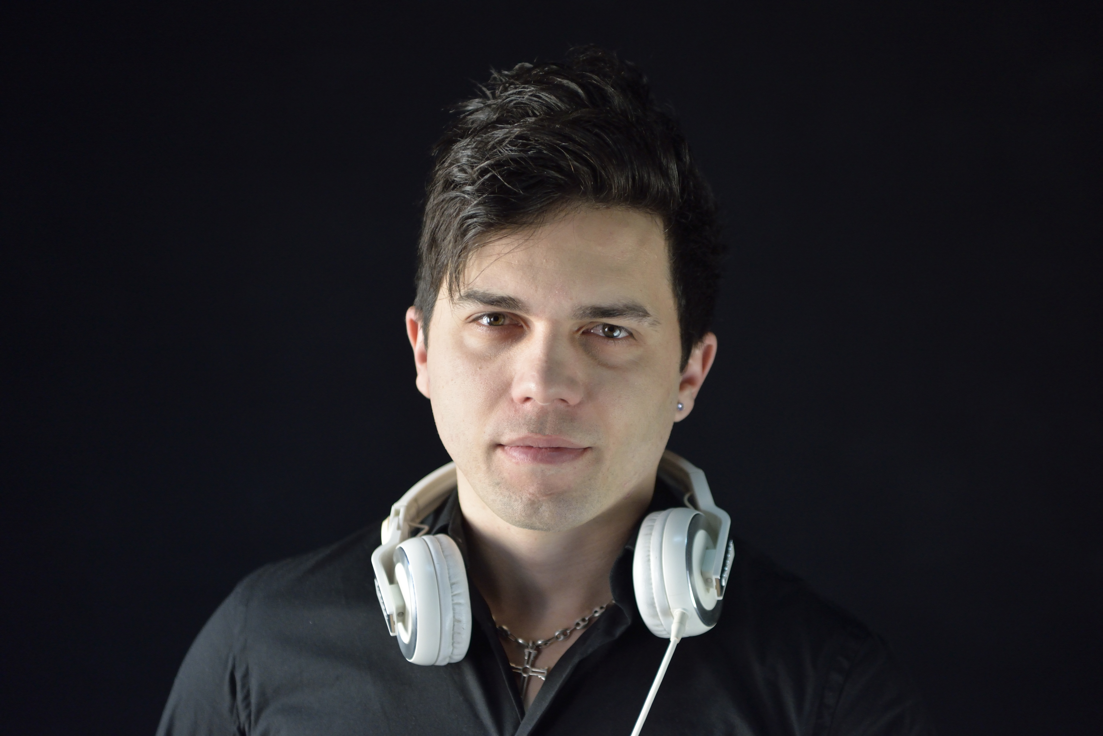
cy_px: 368
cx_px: 552
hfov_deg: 28.8
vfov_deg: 19.5
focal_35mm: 70
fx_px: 2145
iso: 2000
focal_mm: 70
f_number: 2.8
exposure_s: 1/250
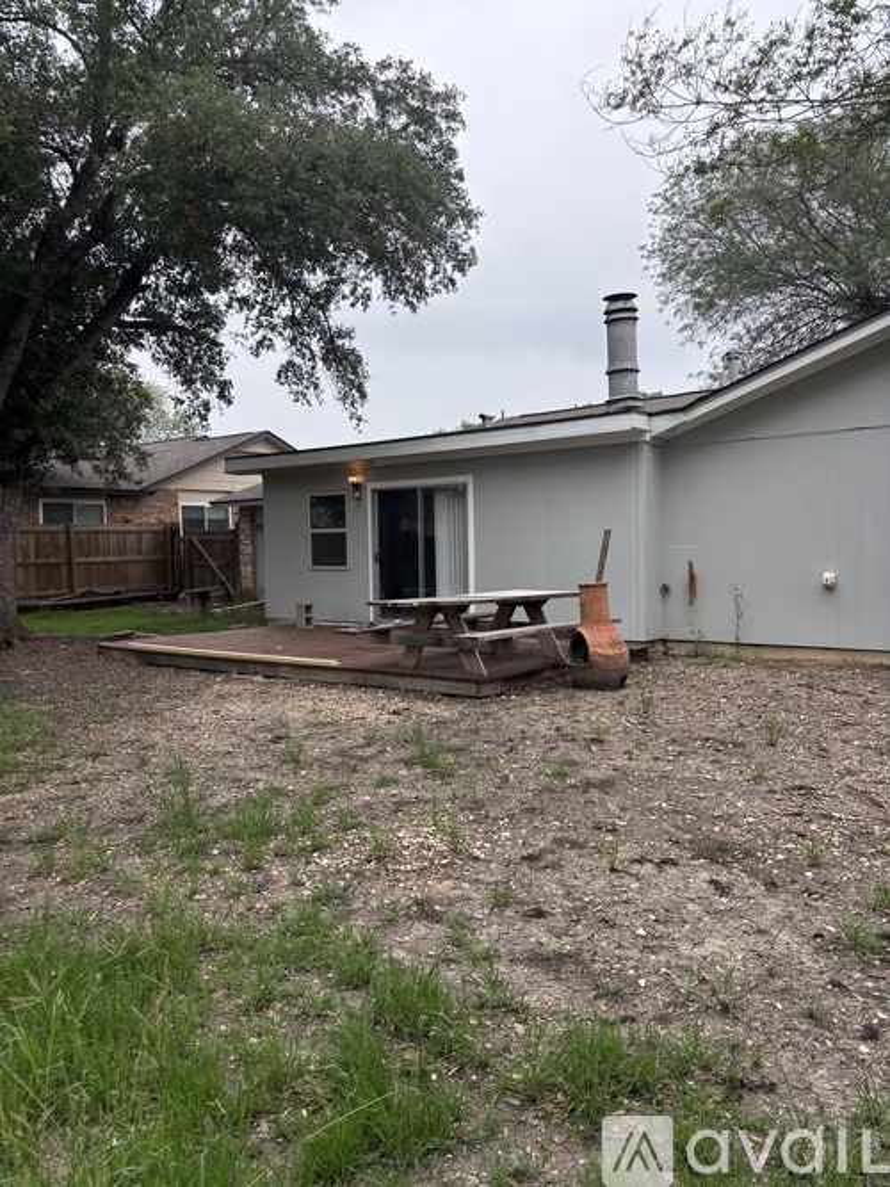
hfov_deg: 53.0
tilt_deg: -2.1
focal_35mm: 26
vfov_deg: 67.3
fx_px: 892
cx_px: 445
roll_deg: +1.0
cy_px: 594
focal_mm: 5.96
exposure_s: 1/662
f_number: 1.6
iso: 50
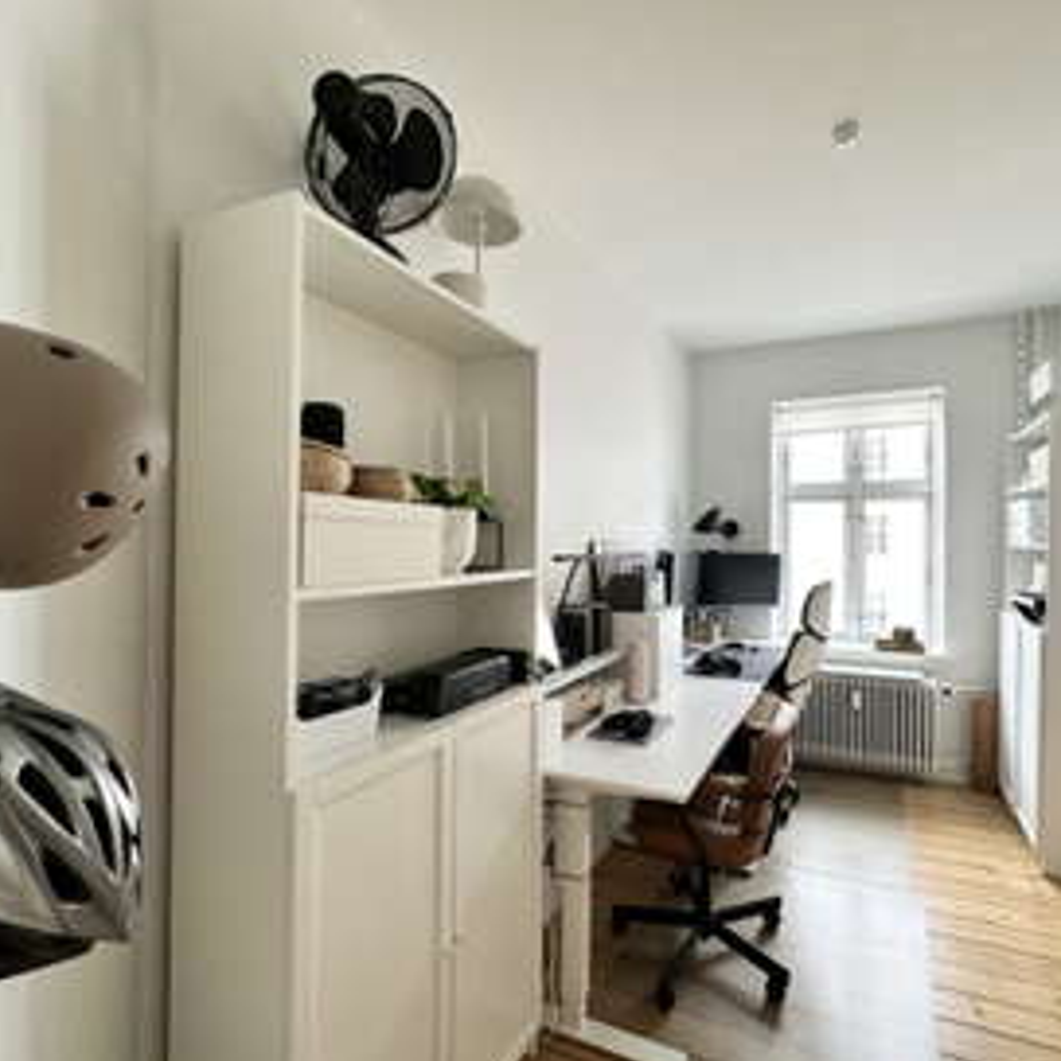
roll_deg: +0.4
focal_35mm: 17
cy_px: 538
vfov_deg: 84.0
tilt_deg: +0.0
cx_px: 622
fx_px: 590
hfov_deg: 83.2
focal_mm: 2.22
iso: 125
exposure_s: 1/100
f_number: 2.2
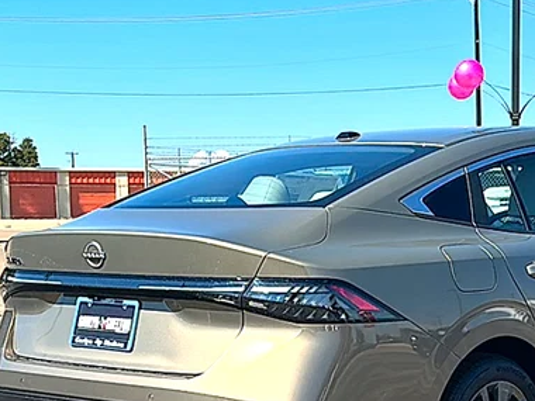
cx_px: 434
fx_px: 1082
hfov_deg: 27.2
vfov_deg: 20.8
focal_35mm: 70
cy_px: 314
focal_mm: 6.86
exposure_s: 1/3745
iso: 80
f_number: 1.78
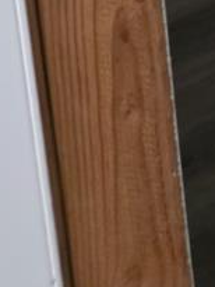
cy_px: -620
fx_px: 1390
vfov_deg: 9.1
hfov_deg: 7.2
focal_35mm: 168
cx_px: 773
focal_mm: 6.3
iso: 1600
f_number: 1.7
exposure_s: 1/30
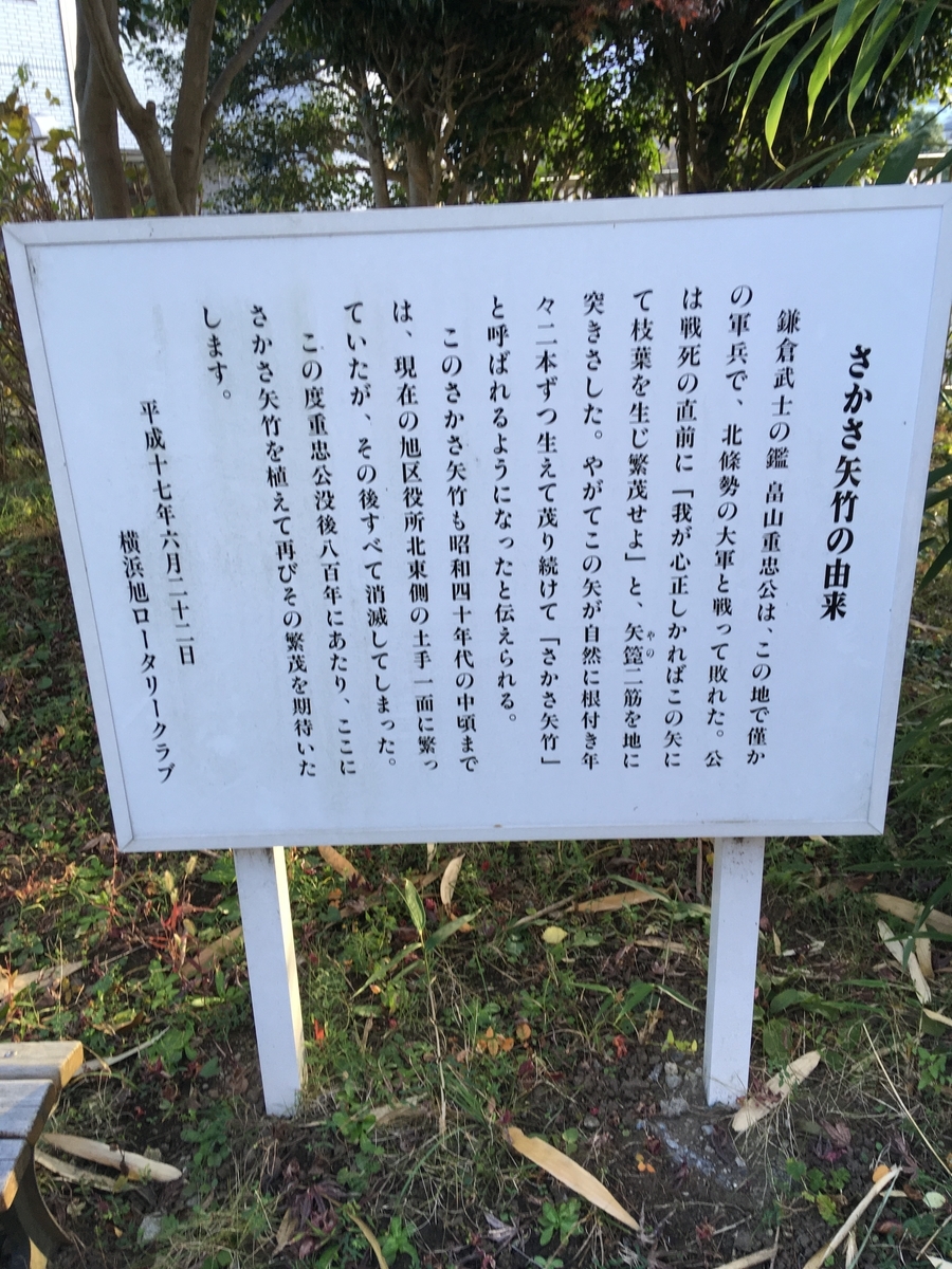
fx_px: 1063
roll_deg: +2.8
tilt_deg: -22.5
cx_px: 476
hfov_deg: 48.2
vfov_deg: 61.7
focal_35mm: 29
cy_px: 634
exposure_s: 1/120
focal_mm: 4.15
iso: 40
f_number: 2.2
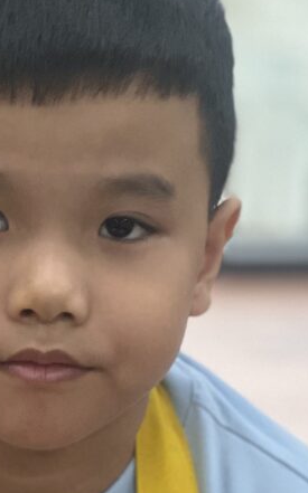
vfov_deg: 8.4
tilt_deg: -21.8
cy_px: 606
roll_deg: -3.6
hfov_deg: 5.3
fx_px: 3323
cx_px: 49
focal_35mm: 247
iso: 250
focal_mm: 9
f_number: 2.8
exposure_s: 1/103
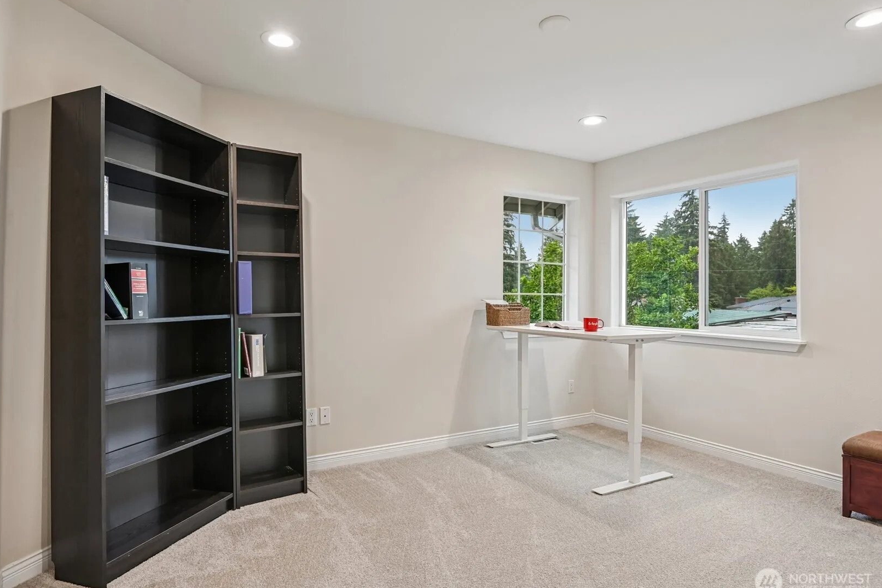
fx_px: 490
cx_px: 424
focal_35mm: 20
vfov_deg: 61.9
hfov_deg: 83.9
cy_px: 293
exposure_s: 1/10
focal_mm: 19
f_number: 8
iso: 400
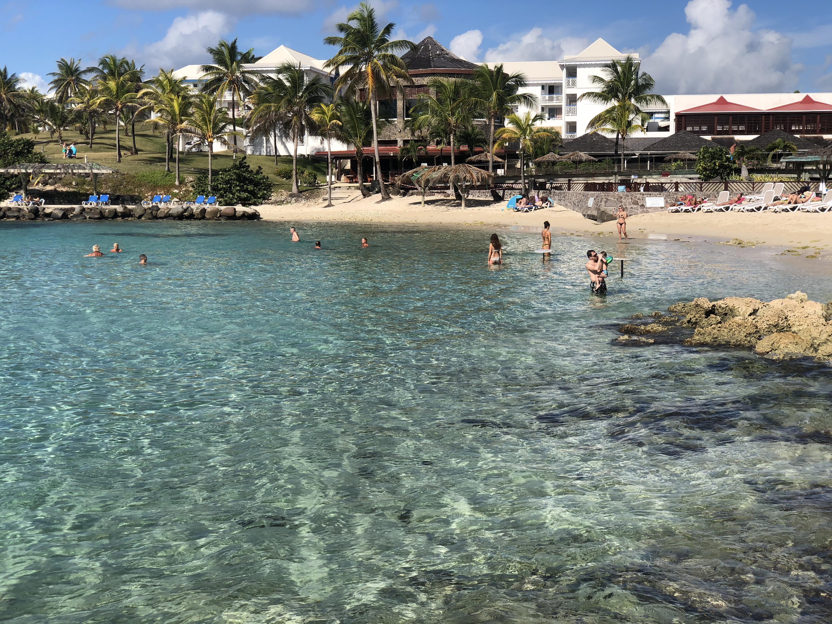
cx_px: 416
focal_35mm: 52
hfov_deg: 36.8
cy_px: 312
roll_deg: +0.7
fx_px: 1250
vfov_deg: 28.0
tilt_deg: -6.2
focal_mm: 6
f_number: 2.4
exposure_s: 1/1779
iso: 16
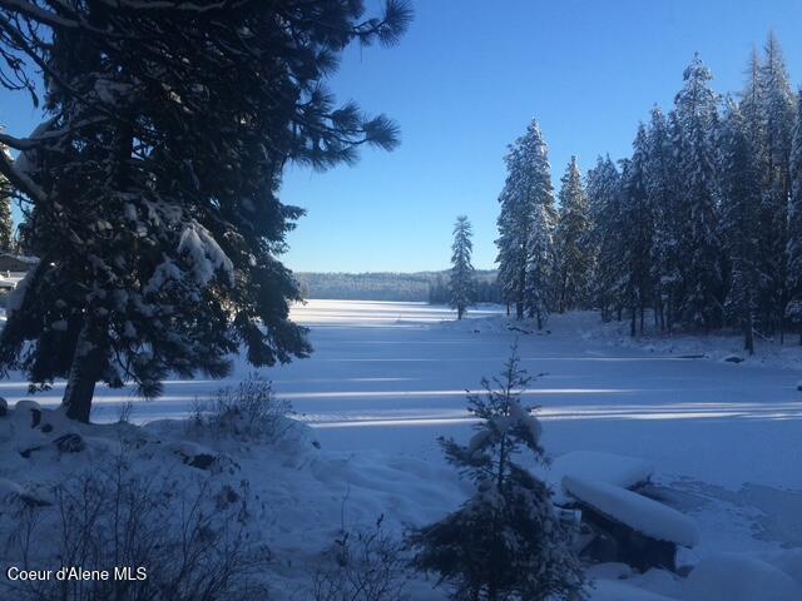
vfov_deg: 48.2
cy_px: 300
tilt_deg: -1.2
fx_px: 672
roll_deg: -1.1
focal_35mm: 29
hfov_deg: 61.7
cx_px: 401
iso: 32
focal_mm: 4.15
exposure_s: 1/1080
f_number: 2.2
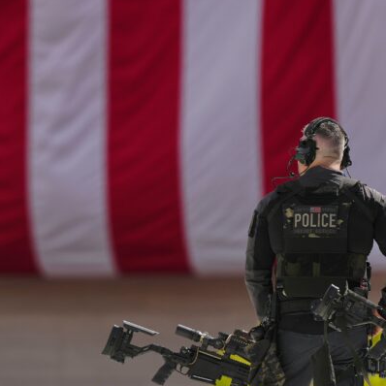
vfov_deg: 1.8
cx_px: 74
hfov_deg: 1.8
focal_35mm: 962
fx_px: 12136
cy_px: 118
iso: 50
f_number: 2.8
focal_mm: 300
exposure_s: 1/1250
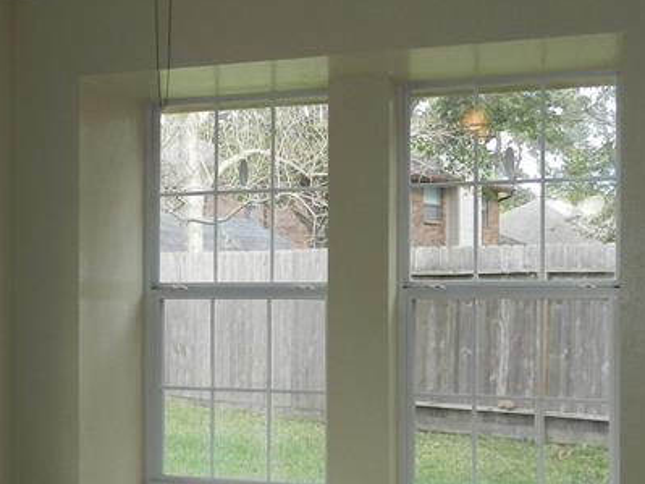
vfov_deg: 24.7
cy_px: 304
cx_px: 265
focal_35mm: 59
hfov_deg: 32.6
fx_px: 1099
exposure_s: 1/100
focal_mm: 4
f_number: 3.4
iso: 160
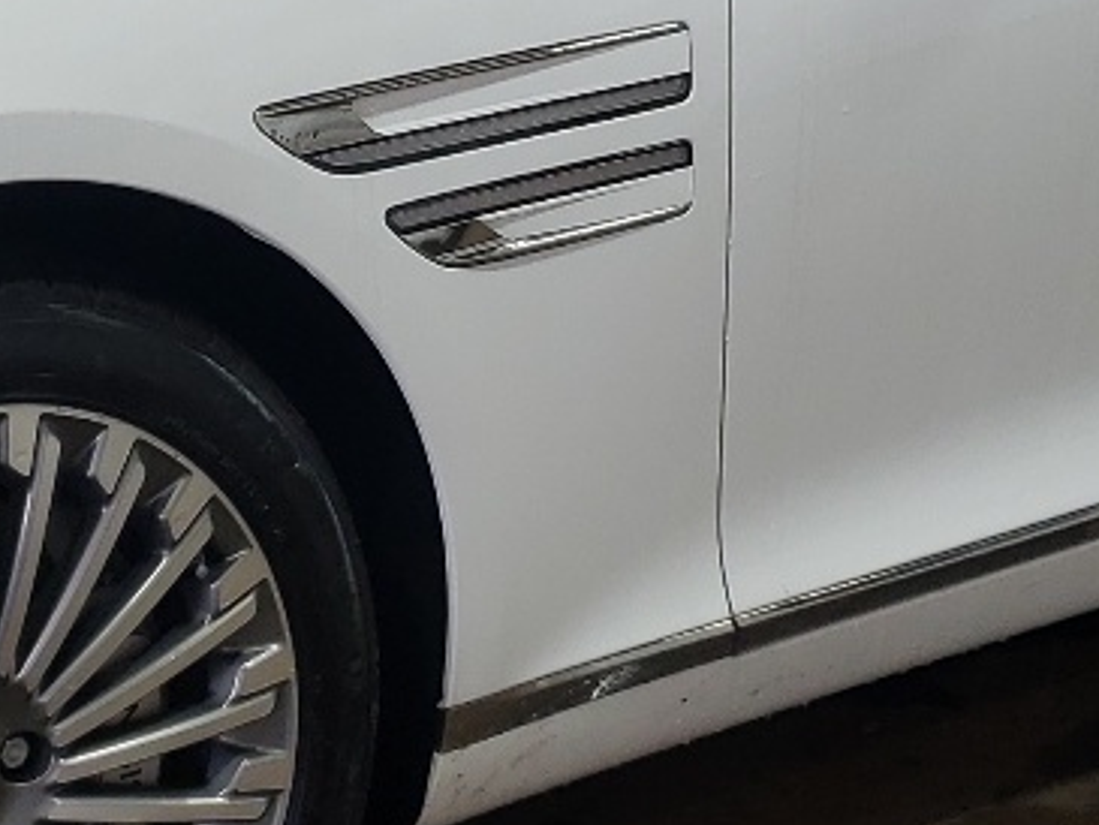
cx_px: 409
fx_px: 3620
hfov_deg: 17.2
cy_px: 232
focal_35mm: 114
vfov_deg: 13.0
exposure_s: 1/120
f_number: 1.5
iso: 50
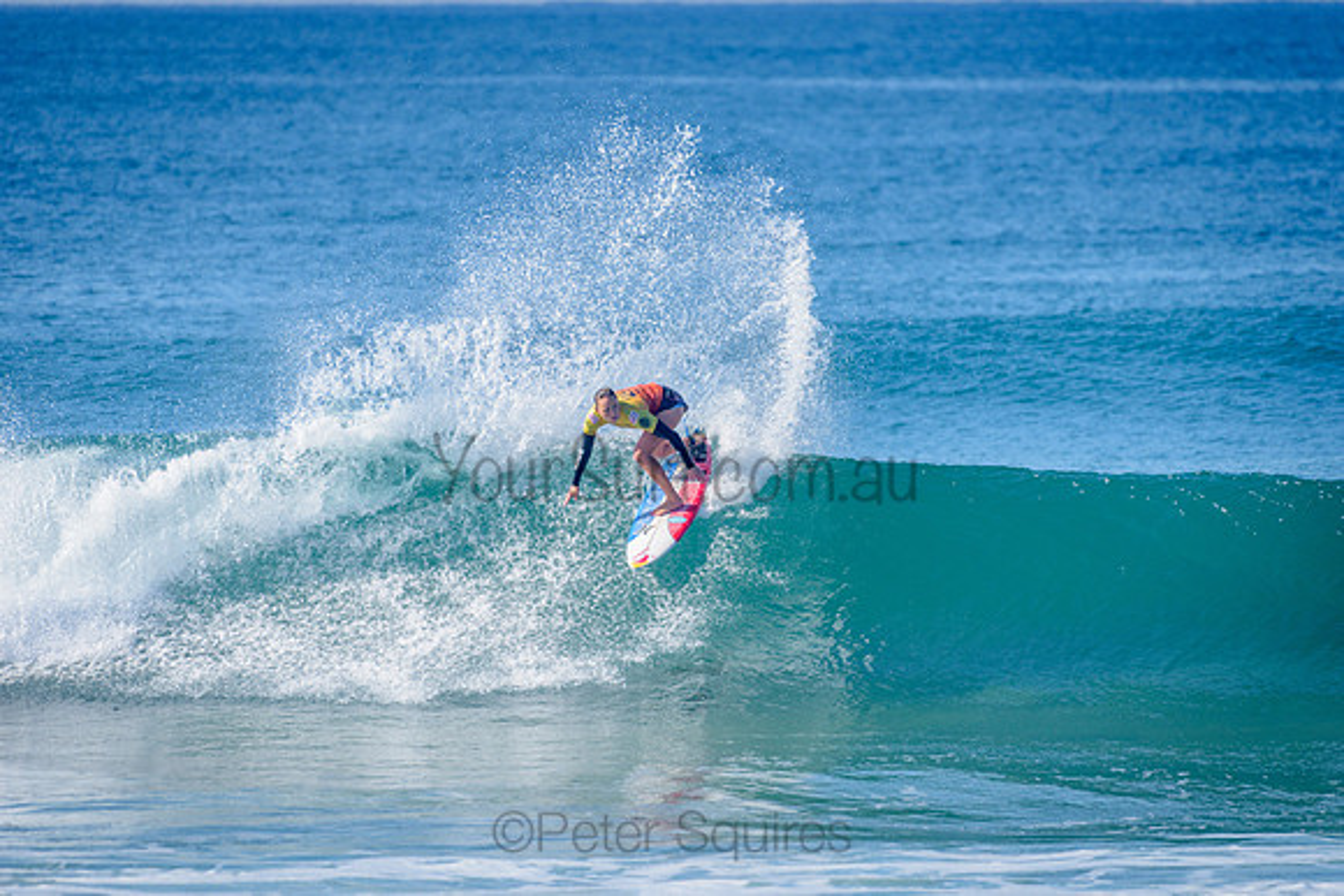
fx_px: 18863
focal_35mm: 505
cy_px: 448
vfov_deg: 2.7
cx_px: 672
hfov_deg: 4.1
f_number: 5.6
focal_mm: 500
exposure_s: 1/2000
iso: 200
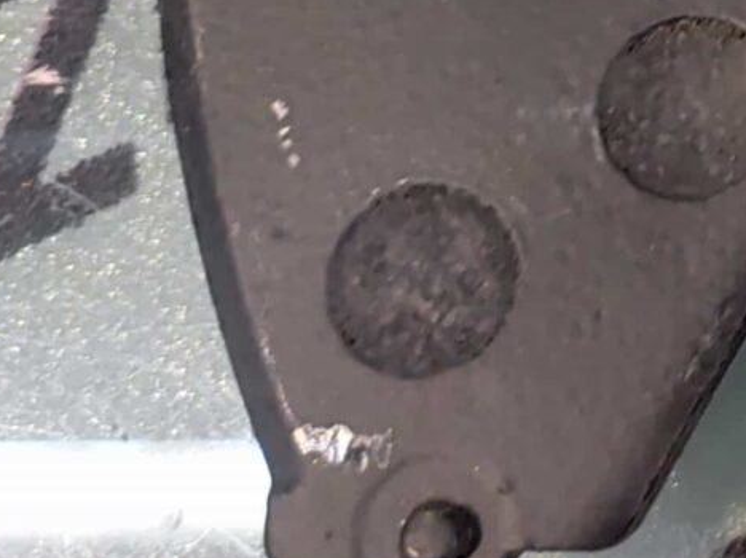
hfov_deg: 17.1
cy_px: -521
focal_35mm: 93
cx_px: 1360
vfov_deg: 13.7
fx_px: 2002
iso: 1418
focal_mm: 4.74
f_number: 1.79
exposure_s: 1/33
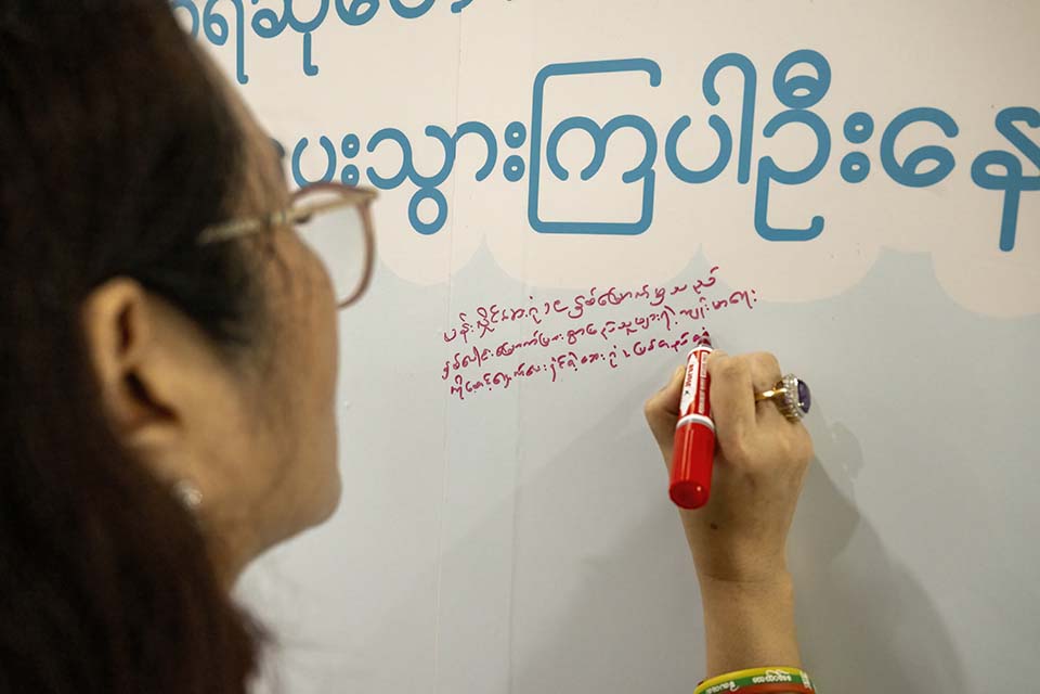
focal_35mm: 36
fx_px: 1040
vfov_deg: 36.9
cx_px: 520
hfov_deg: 53.1
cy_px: 347
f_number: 5.6
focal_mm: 36
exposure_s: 1/200
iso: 2500
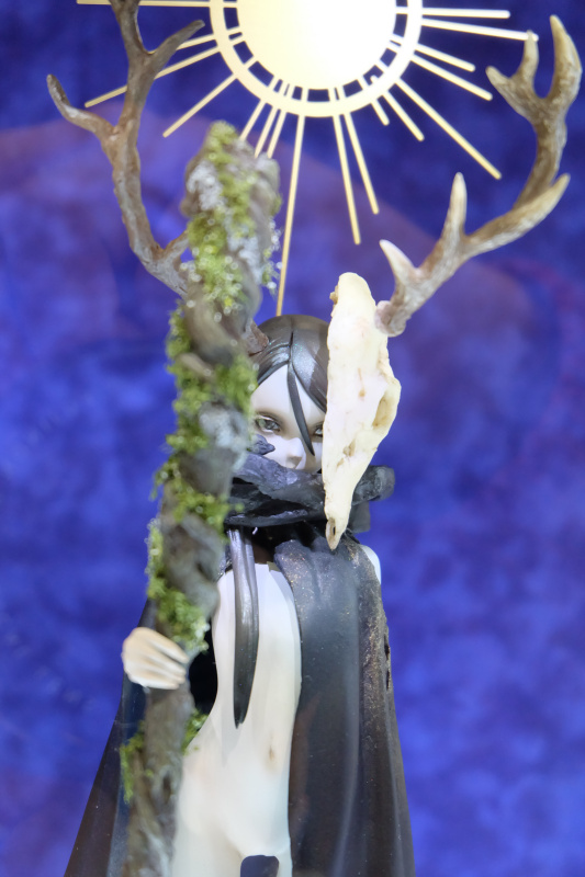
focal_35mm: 75
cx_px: 292
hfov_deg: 18.2
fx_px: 1829
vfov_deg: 27.0
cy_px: 438
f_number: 5.6
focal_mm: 50
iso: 3200
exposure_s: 1/80
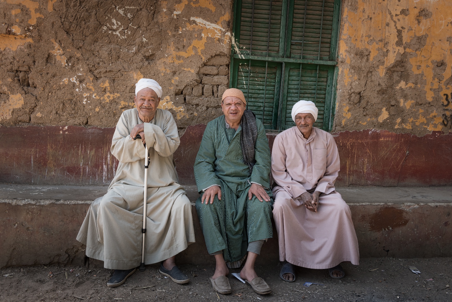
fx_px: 427
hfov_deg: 55.8
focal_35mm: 34
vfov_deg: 38.9
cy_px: 151
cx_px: 226
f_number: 11
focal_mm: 34
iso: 320
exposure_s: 1/125
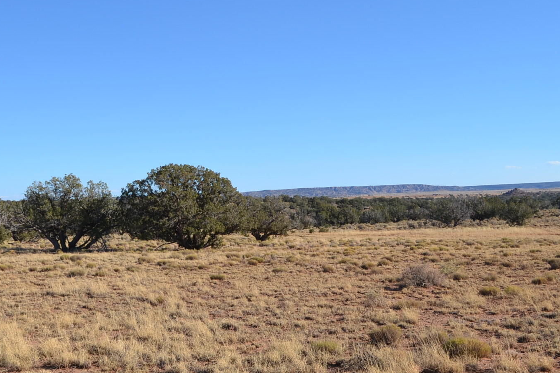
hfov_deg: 35.2
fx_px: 871
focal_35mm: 56
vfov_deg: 24.2
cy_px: 209
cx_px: 172
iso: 100
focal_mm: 22
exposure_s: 1/250
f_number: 8
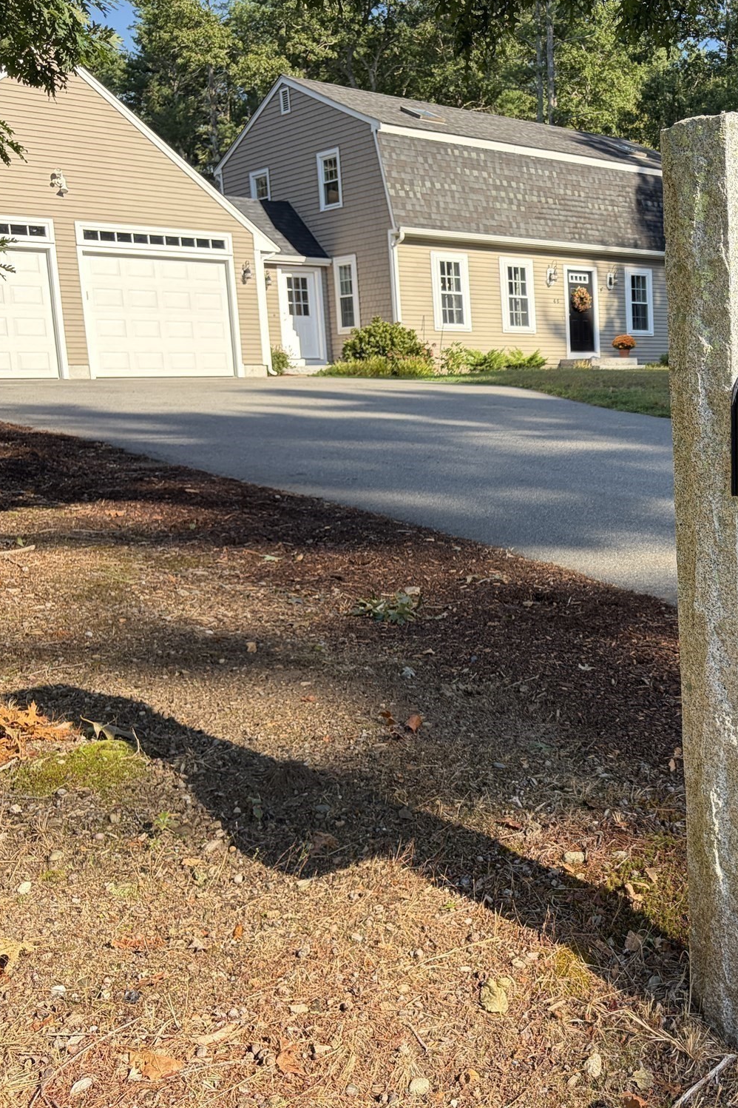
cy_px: 557
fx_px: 1138
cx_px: 701
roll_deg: +0.2
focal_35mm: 37
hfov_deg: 33.5
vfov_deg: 51.9
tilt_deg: -8.7
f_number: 1.6
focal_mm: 5.96
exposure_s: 1/1081
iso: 64
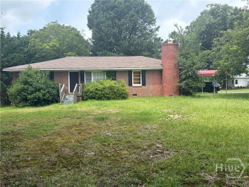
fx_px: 187
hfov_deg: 67.3
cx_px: 124
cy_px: 94
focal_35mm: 26
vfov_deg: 53.1
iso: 64
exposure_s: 1/1517
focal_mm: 5.96
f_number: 1.6
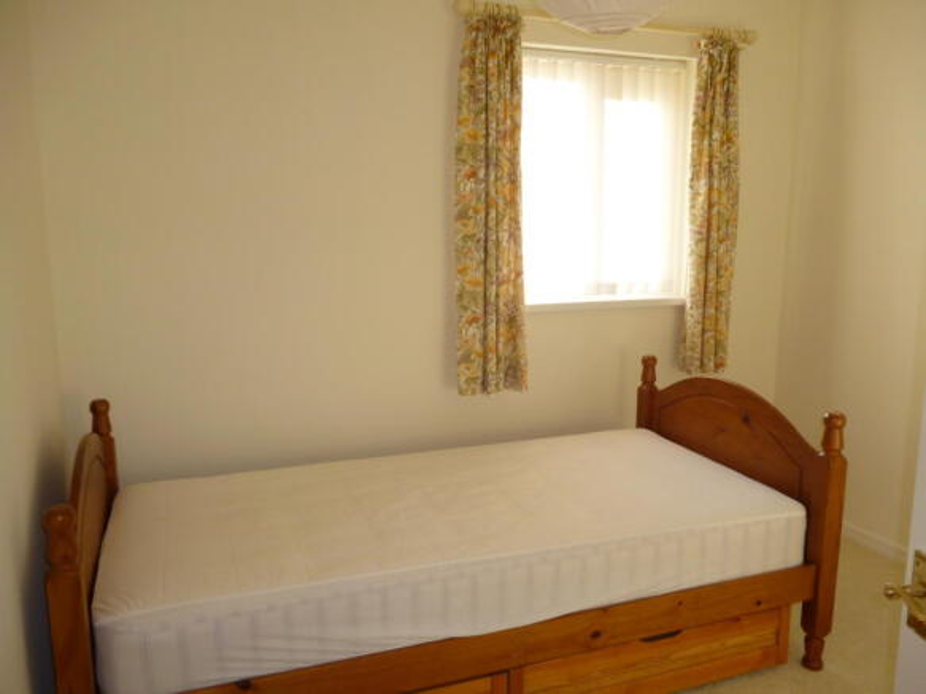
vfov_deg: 49.7
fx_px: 749
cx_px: 463
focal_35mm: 28
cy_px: 347
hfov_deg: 63.5
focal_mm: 5
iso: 100
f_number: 3.1
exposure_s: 1/125
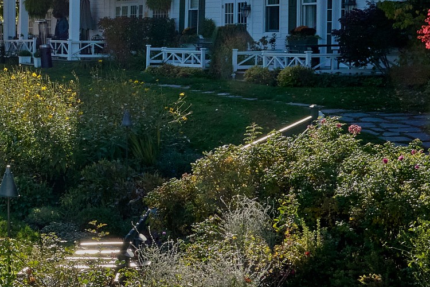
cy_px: 123
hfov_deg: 18.9
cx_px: -90
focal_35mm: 102
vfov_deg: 13.4
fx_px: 1218
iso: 640
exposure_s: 1/200
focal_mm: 30.6
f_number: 18
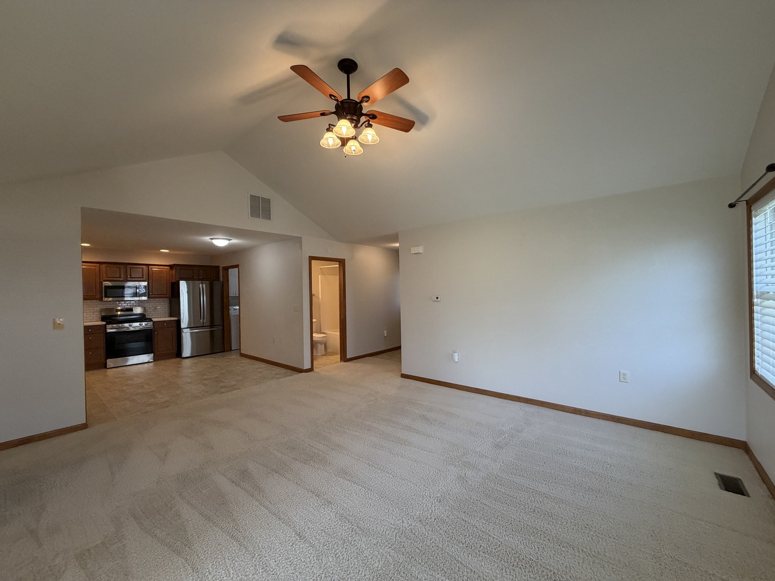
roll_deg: +1.4
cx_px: 388
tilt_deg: +1.0
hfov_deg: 102.1
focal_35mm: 14
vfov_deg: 85.7
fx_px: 313
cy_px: 290
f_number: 2.2
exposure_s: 1/120
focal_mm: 2.22
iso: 250
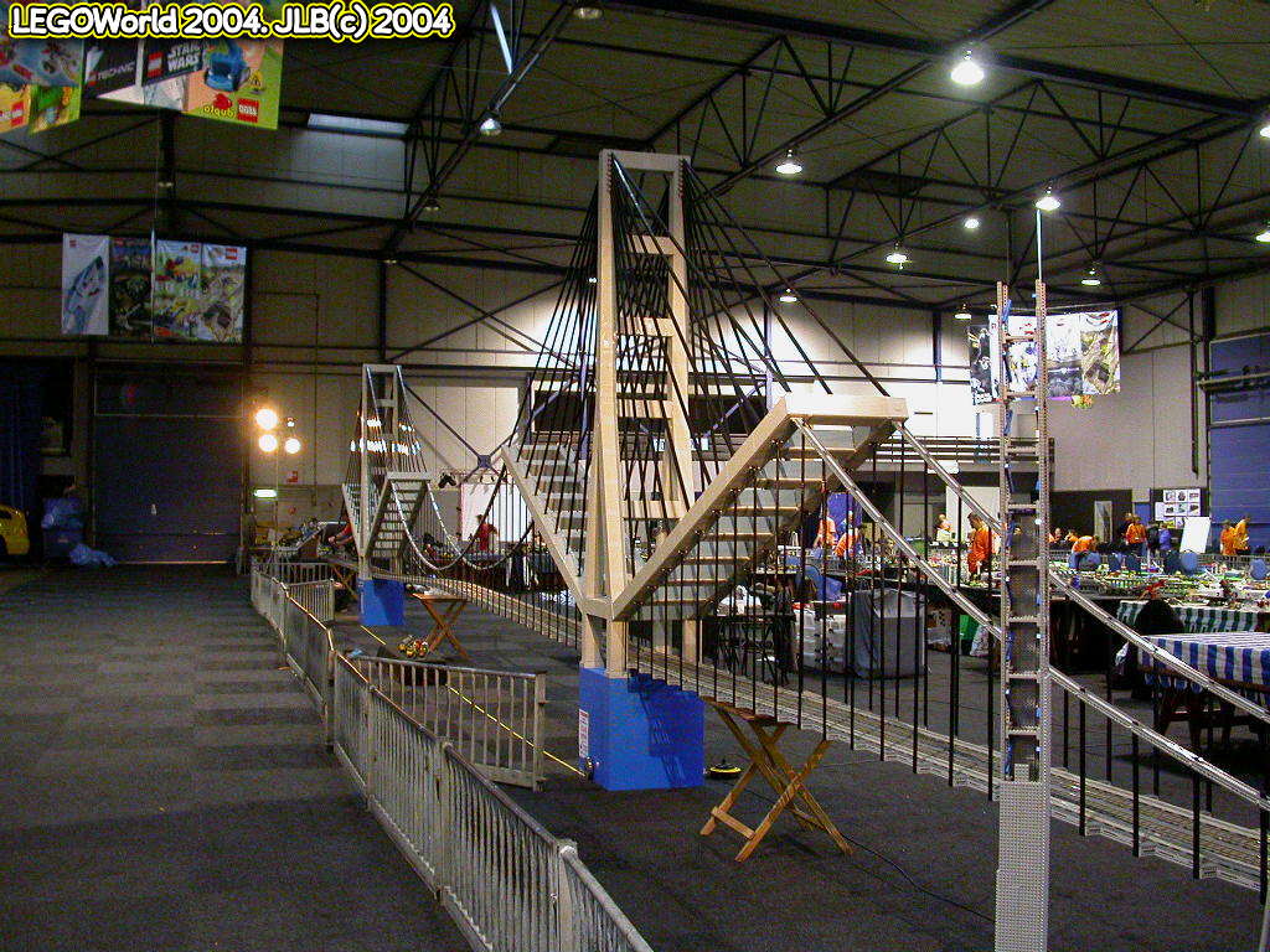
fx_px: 1394
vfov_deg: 37.7
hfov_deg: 49.0
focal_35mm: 38
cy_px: 476
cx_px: 635
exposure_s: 1/12.9
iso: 400
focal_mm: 7.85
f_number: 2.6
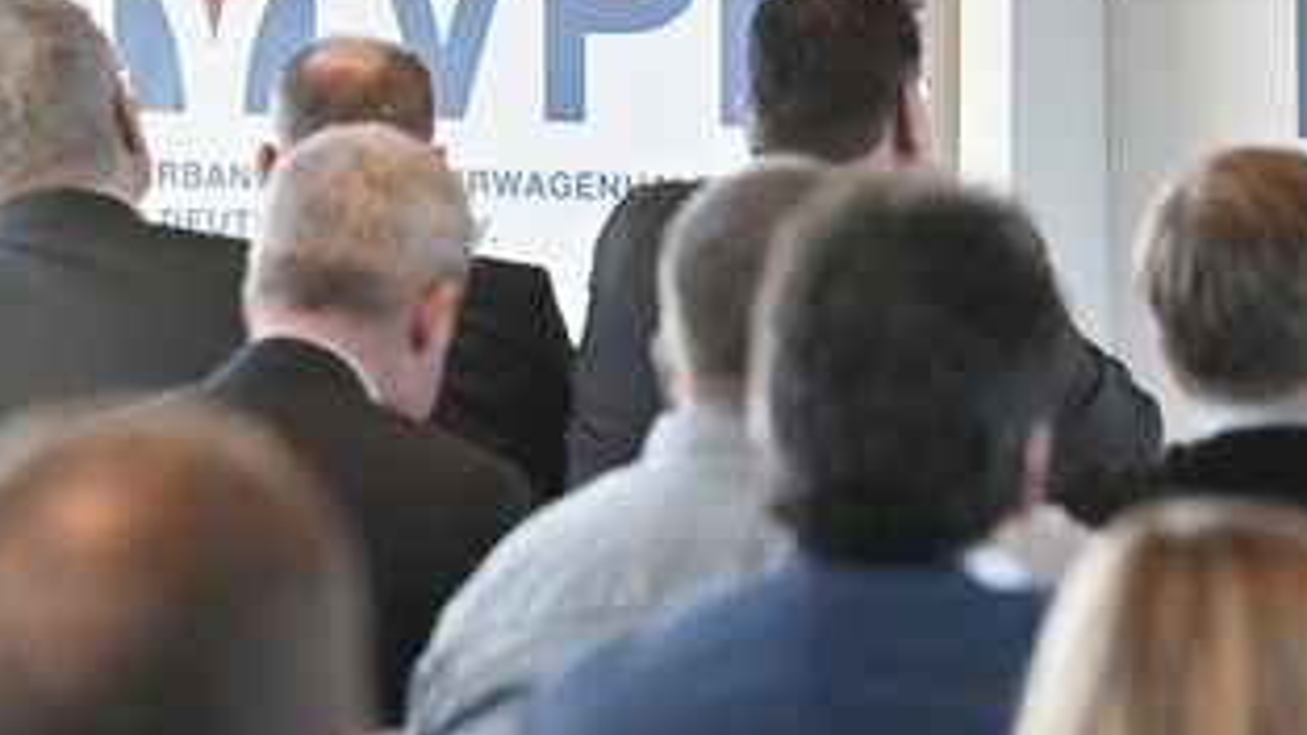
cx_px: 1257
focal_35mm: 274
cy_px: -146
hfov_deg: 7.8
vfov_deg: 4.4
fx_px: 9495
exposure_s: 1/100
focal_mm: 105
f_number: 4.5
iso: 250
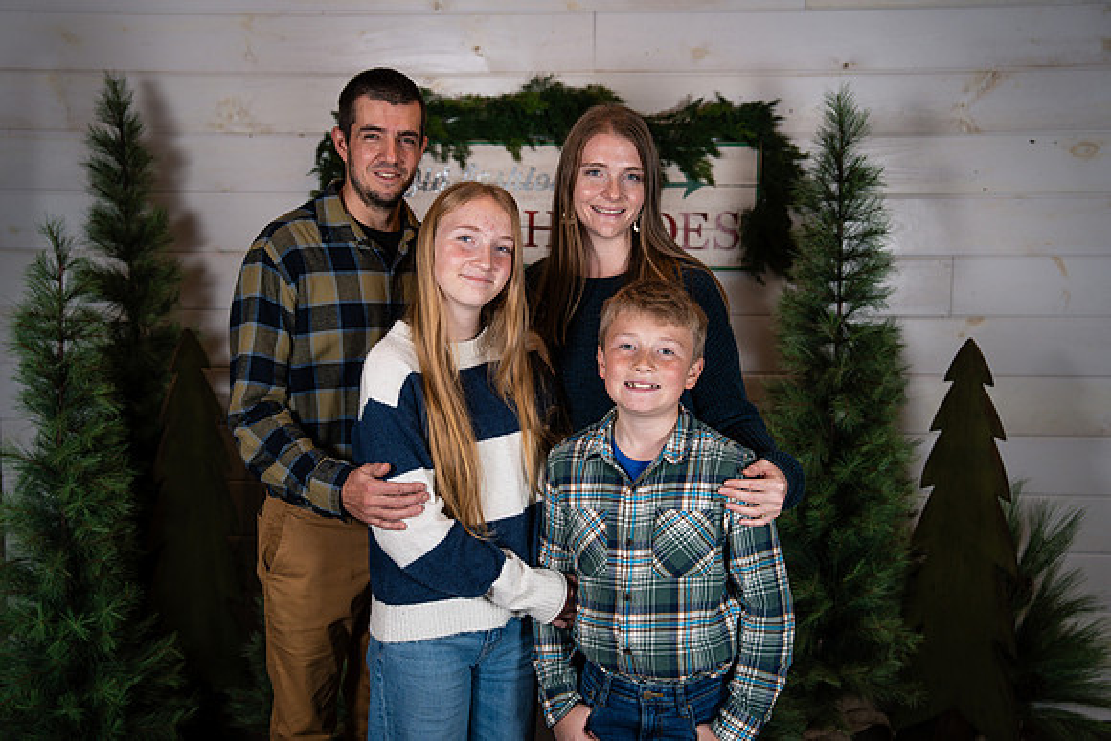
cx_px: 536
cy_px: 367
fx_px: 1318
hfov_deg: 45.7
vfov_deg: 31.4
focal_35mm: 43
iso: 250
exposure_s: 1/250
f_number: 3.2
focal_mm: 40
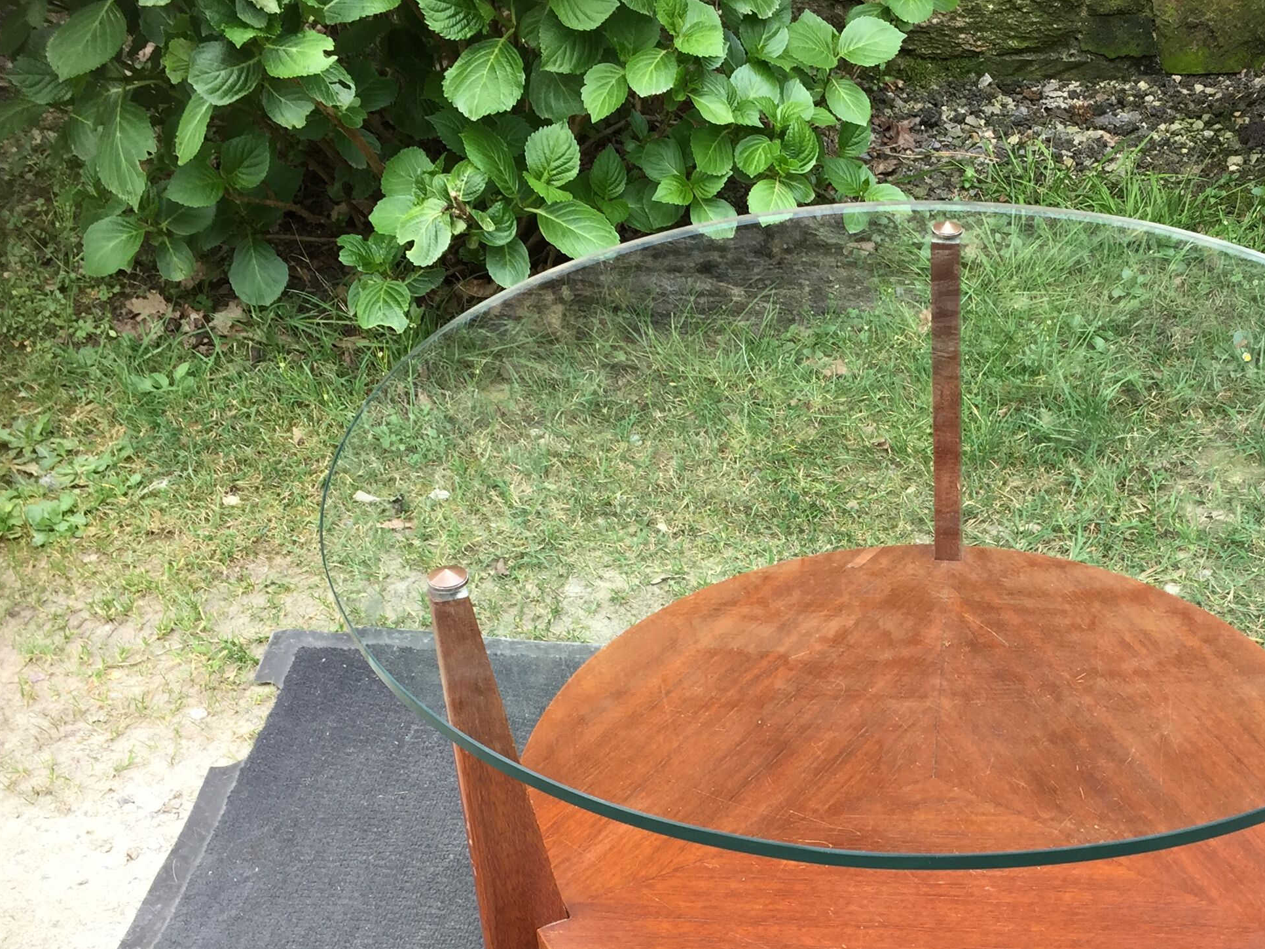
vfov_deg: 29.0
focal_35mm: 49
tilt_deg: -40.5
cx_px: 877
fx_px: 1791
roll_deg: -2.6
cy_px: 770
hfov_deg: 38.3
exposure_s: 1/100
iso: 32
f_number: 2.2
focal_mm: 4.15
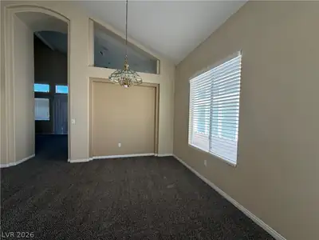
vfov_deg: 85.7
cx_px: 160
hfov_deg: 102.1
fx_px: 129
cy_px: 120
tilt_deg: -0.9
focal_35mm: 14
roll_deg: -1.1
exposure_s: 1/121
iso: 80
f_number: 2.2
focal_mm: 2.22
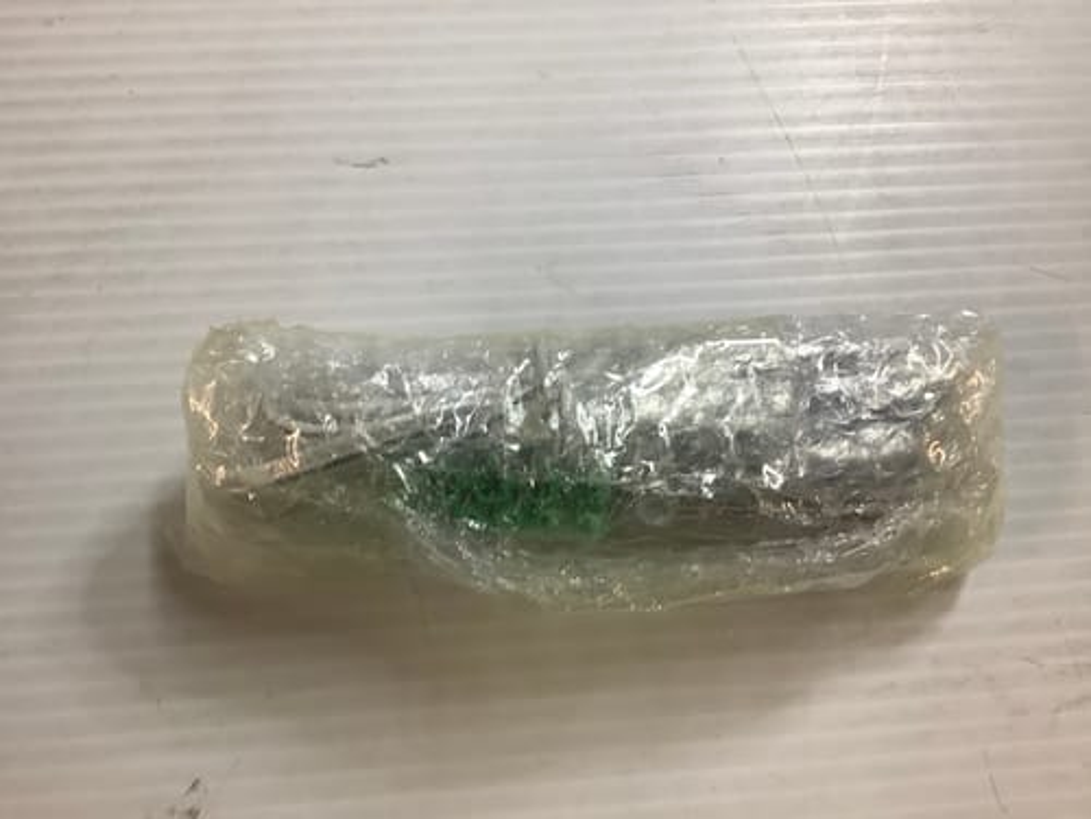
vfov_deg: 45.4
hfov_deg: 58.4
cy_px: 410
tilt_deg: -73.9
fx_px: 977
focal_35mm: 31
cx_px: 546
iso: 64
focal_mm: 3.3
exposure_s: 1/50
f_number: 2.4
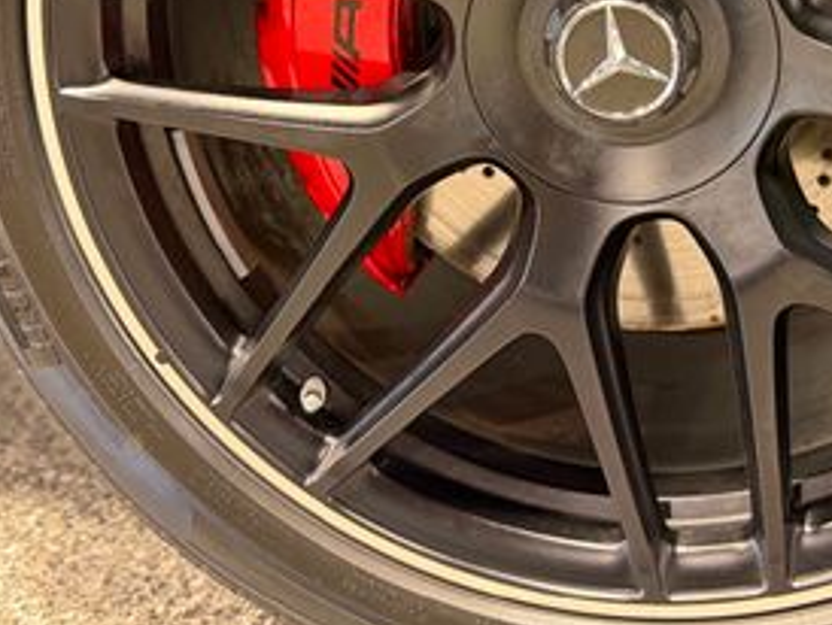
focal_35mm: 56
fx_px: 1347
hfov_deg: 33.8
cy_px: -67
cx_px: 598
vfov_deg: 24.4
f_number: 1.78
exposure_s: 1/60
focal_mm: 6.76
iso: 320
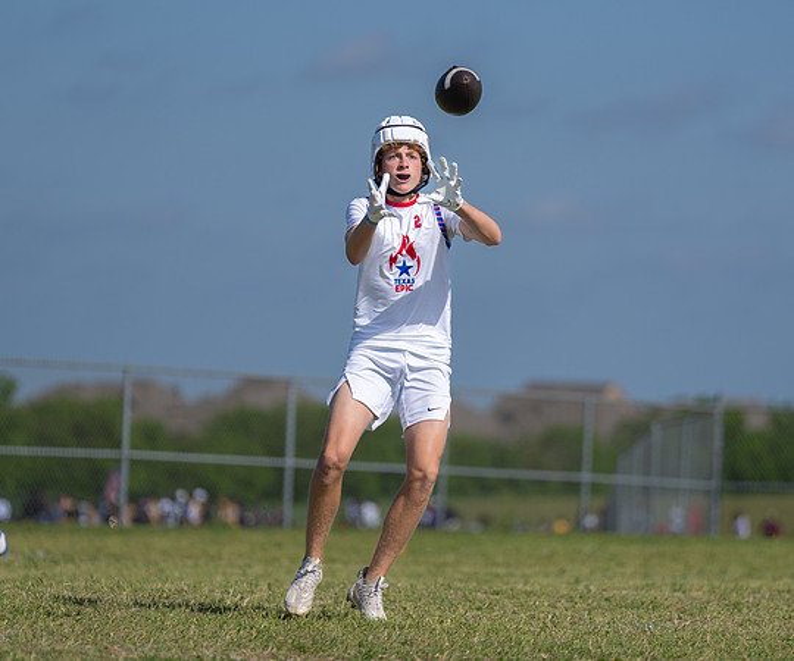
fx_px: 6443
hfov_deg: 7.1
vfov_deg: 5.9
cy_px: 288
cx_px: 456
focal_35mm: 270
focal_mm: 180
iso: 100
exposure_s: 1/3200
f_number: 2.8
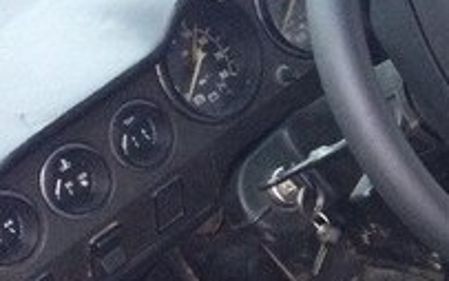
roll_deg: +3.6
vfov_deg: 13.1
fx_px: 1224
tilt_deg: -37.2
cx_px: 690
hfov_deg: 18.3
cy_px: 205
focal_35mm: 100
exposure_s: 1/33
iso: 320
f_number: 2.2
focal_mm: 4.15
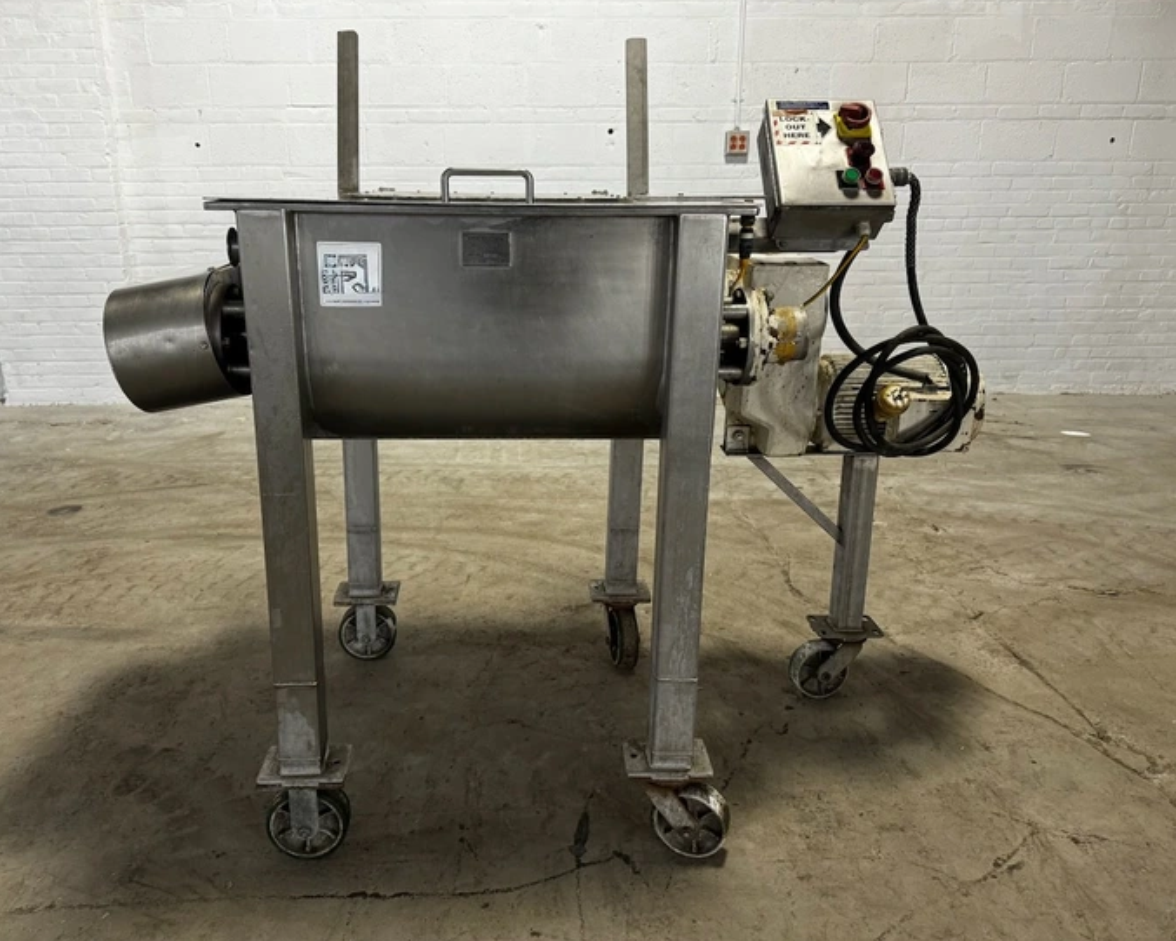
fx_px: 905
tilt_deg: -17.6
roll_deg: +1.1
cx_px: 536
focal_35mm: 26
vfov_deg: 54.9
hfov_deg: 65.9
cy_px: 453
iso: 320
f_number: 1.78
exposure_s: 1/60
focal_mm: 6.76
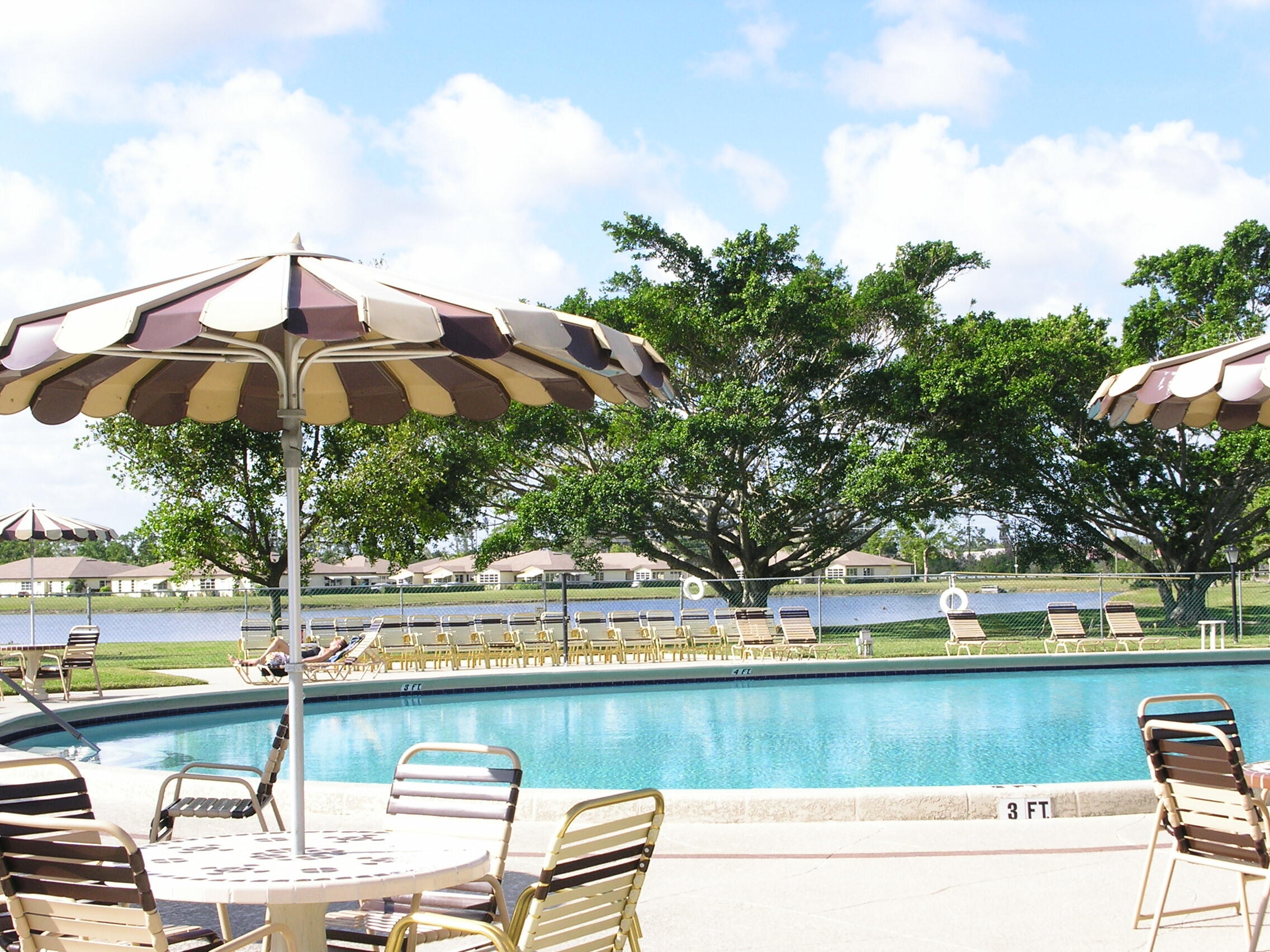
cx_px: 635
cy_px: 476
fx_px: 2018
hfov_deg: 34.9
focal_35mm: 55
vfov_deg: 26.6
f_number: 6.7
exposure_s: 1/250
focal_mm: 11.3
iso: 100
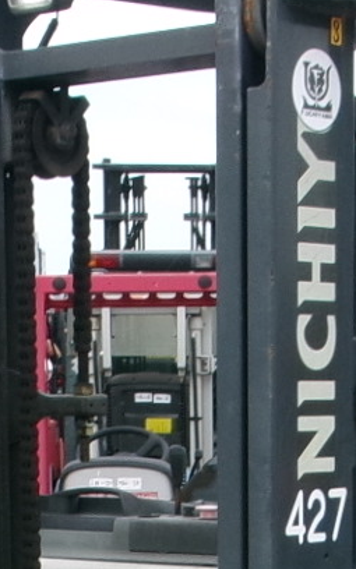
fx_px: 2313
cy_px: 810
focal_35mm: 149
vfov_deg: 13.4
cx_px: 215
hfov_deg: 8.8
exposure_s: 1/58
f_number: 10.8
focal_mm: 5.1
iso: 100
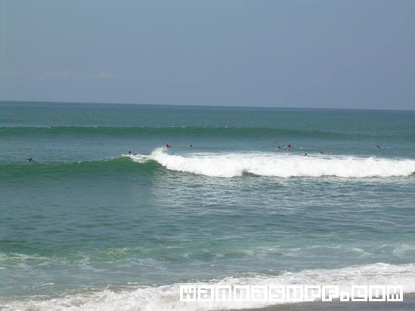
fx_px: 1319
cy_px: 156
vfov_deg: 13.5
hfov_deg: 17.9
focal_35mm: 110
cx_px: 208
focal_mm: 18.9
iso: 50
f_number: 8
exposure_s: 1/273
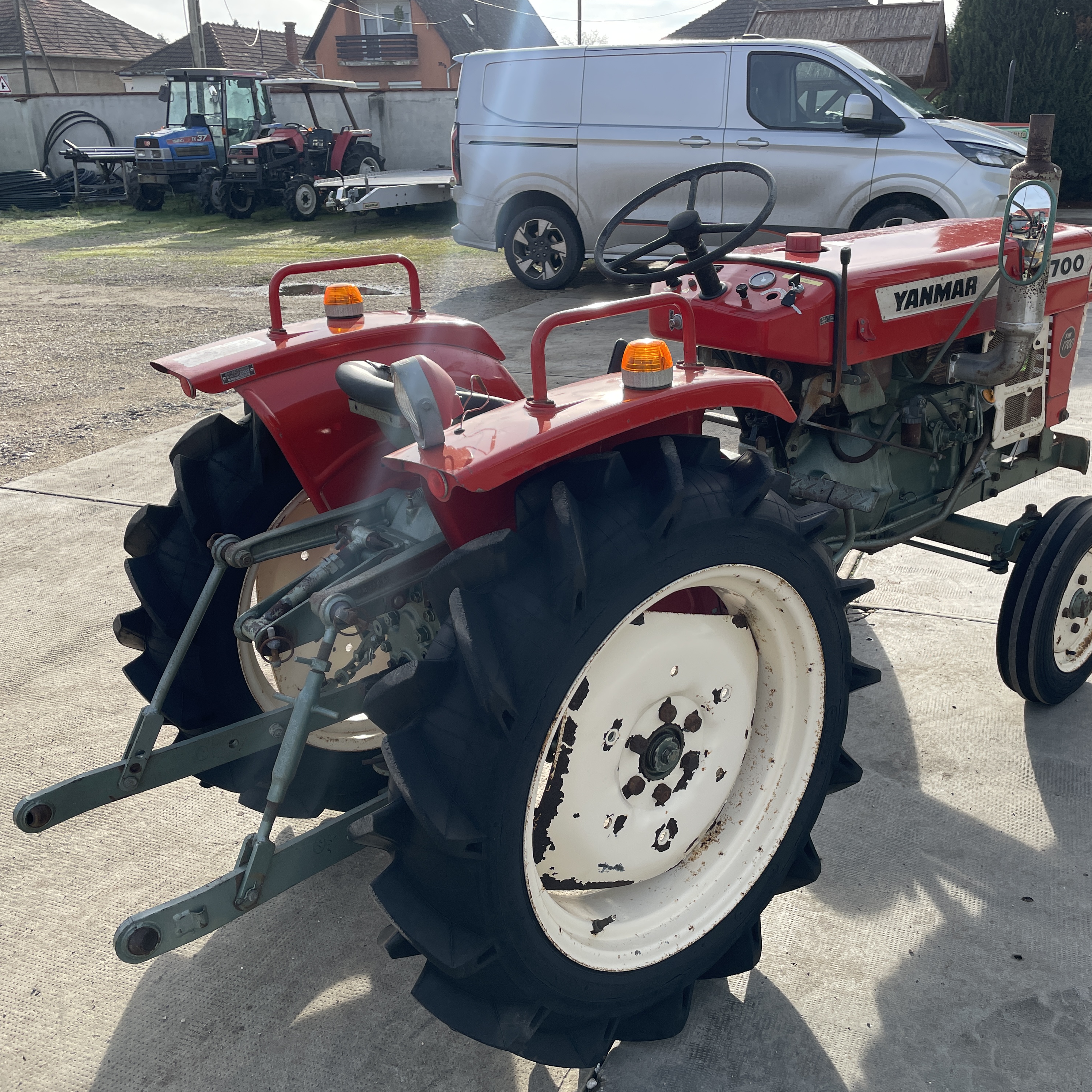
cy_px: 550
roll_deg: +2.1
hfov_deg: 52.4
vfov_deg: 52.5
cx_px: 617
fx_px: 1106
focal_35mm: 31
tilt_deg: -20.8
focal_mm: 4.2
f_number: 1.6
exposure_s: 1/1511
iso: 32
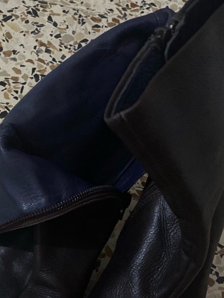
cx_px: 109
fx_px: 492
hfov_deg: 25.7
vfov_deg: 32.6
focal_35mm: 57
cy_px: 250
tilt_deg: -56.4
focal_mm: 4.25
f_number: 1.8
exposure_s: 1/20
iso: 800
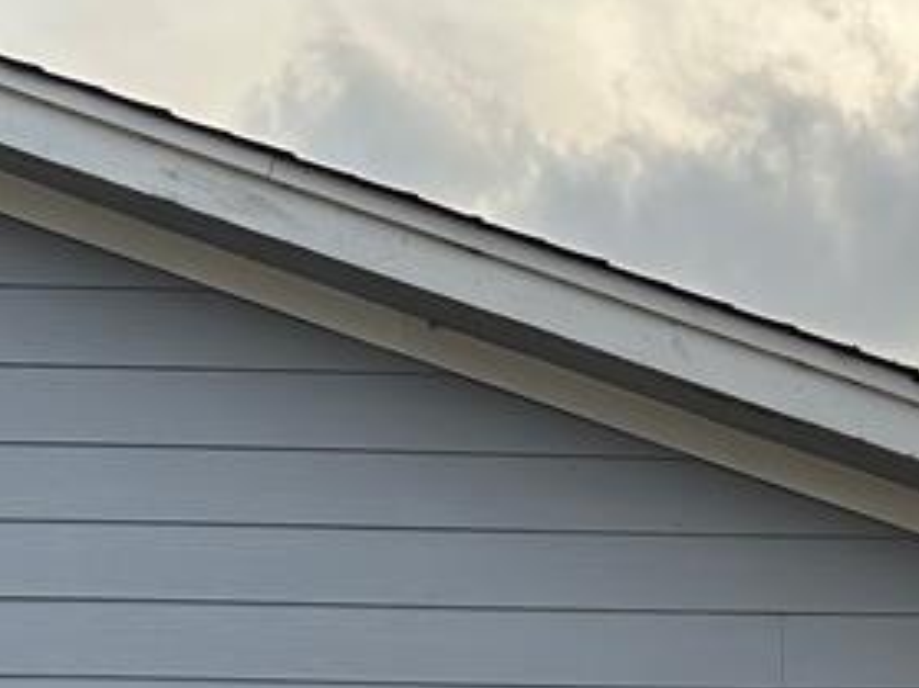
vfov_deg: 14.9
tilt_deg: -3.1
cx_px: 893
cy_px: 1182
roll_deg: -1.1
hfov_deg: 21.6
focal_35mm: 88
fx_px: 2335
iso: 80
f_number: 1.78
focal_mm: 6.86
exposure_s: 1/630
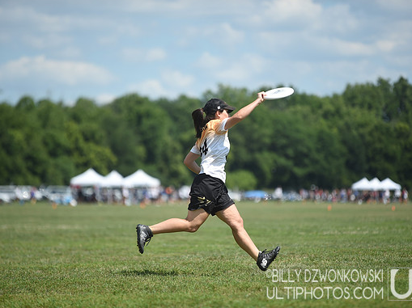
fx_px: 2605
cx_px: 214
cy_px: 153
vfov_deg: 6.8
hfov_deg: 9.0
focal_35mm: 219
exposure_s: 1/1600
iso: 100
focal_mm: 200
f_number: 2.8
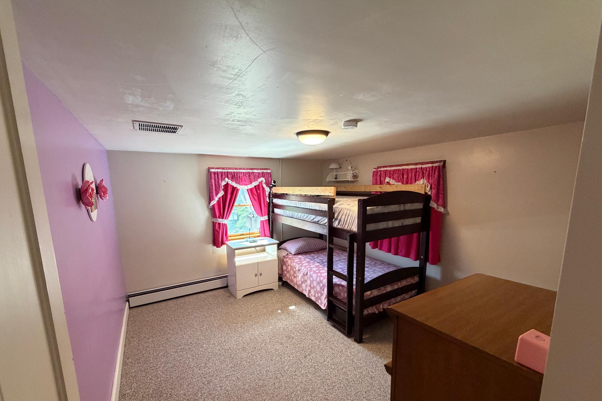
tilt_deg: -10.1
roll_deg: +0.6
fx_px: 251
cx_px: 296
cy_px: 228
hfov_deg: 100.4
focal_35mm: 15
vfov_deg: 76.9
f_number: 2.2
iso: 320
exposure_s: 1/60
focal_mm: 2.22
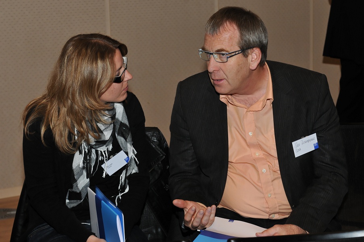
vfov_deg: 15.7
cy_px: 121
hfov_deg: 23.4
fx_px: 879
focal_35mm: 87
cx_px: 182
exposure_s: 1/60
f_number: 5.6
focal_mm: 58
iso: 400
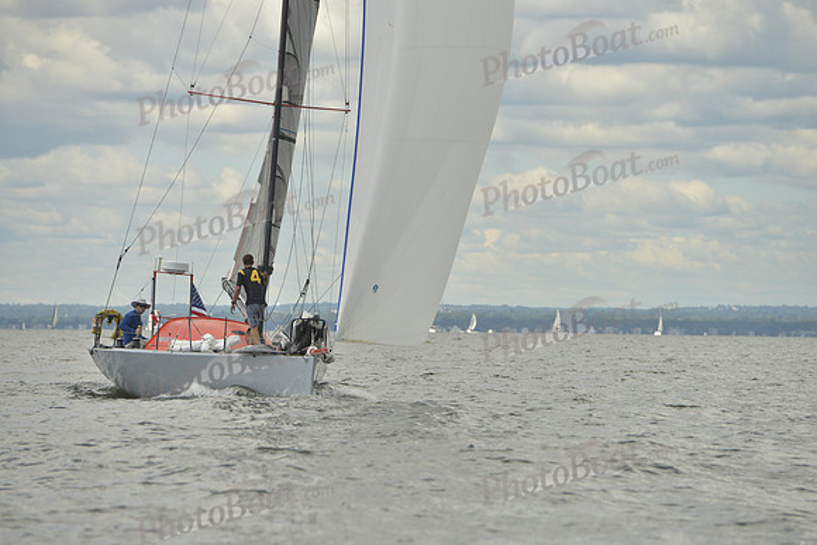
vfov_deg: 6.9
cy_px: 272
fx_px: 4540
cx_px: 408
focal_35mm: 200
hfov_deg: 10.3
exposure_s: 1/1000
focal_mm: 200
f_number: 7.1
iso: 200
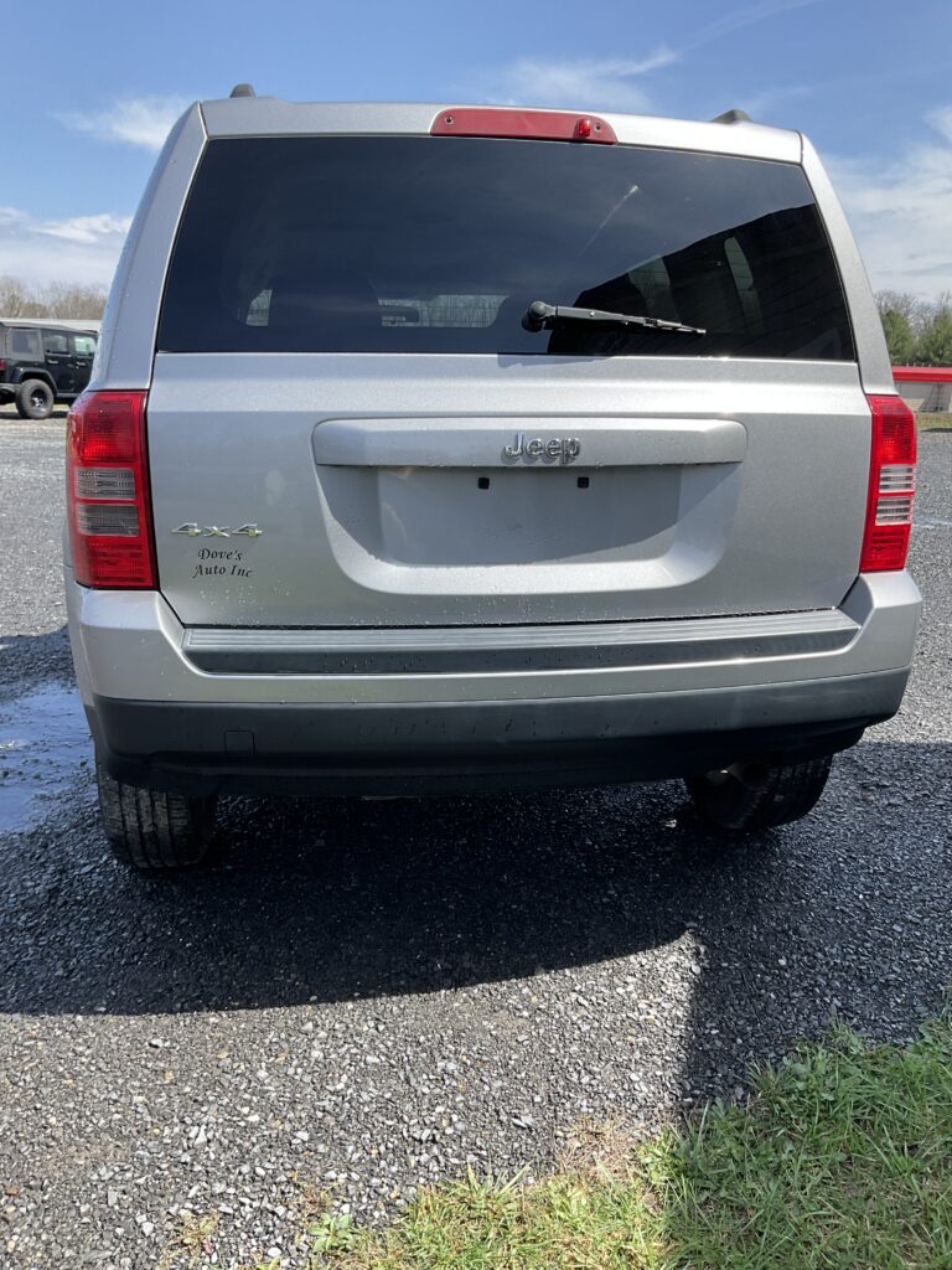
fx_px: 1063
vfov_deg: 61.7
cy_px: 635
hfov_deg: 48.2
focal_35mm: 29
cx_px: 476
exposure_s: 1/869
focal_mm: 3
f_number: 1.8
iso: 16
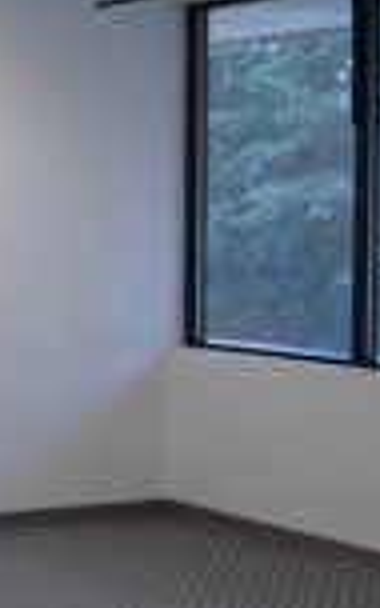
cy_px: 304
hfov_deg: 10.8
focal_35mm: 108
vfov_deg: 19.3
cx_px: -432
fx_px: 1790
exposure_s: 1/80
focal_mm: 24
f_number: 4.5
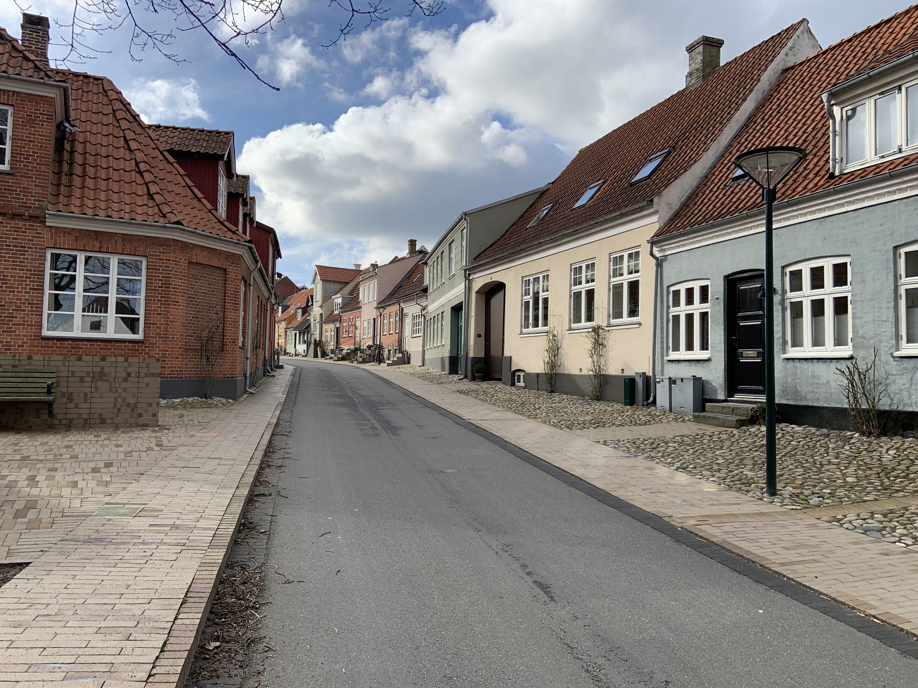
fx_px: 690
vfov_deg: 53.1
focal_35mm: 26
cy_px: 344
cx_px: 459
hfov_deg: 67.3
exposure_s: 1/1845
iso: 25
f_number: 1.8
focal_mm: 4.25
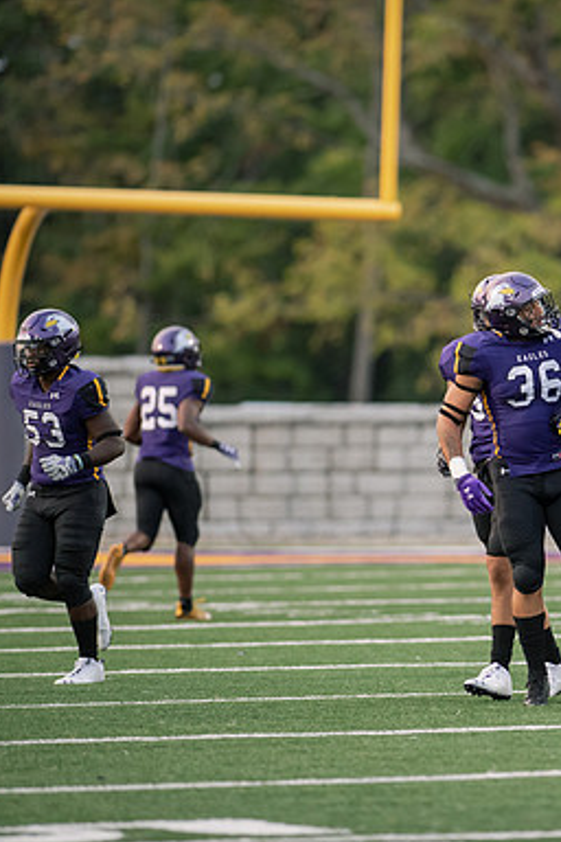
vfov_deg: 4.6
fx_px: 10588
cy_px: 422
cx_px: 570
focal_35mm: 453
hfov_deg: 3.0
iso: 2000
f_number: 2.8
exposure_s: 1/800
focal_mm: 300
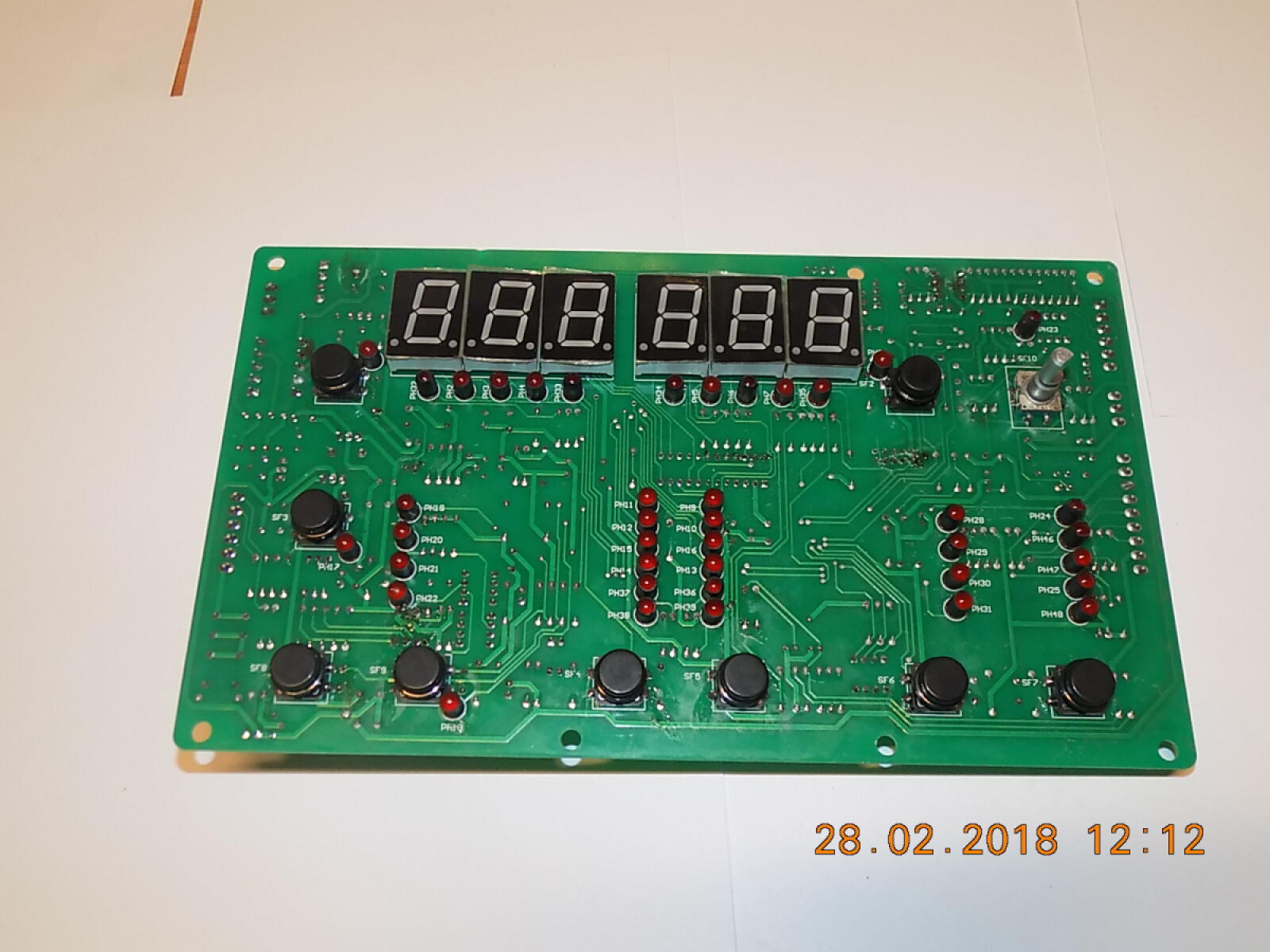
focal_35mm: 30
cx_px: 635
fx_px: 1101
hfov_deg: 60.0
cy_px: 476
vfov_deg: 46.8
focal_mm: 5.3
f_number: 3.3
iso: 320
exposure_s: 1/30
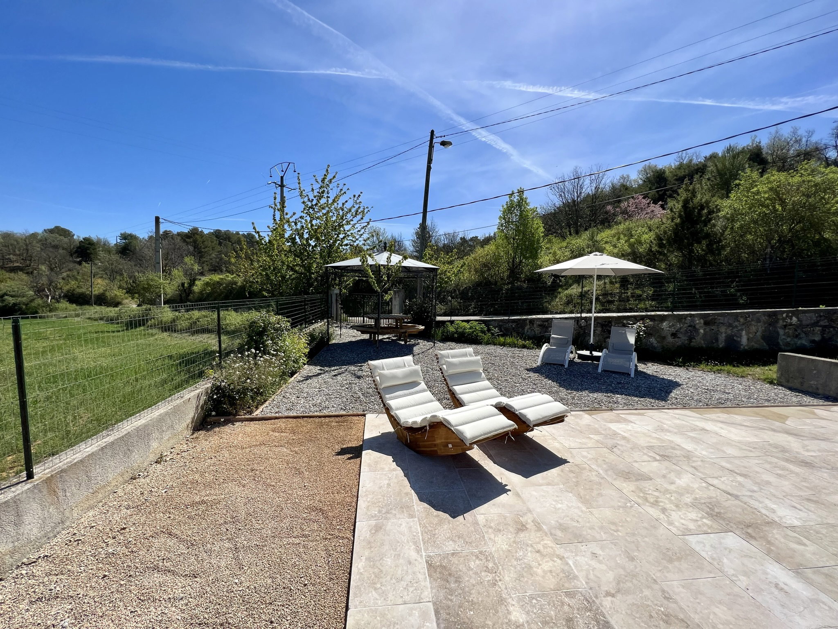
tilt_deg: -5.1
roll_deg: -2.1
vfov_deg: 89.9
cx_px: 419
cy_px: 314
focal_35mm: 13
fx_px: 315
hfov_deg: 106.2
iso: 32
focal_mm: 1.57
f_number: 1.8
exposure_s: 1/1876
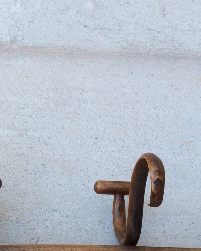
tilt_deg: -41.9
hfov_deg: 19.5
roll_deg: -2.2
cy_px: 155
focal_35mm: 78
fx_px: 580
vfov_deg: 24.4
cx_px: 52
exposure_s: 1/100
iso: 40
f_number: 2.4
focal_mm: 3.3
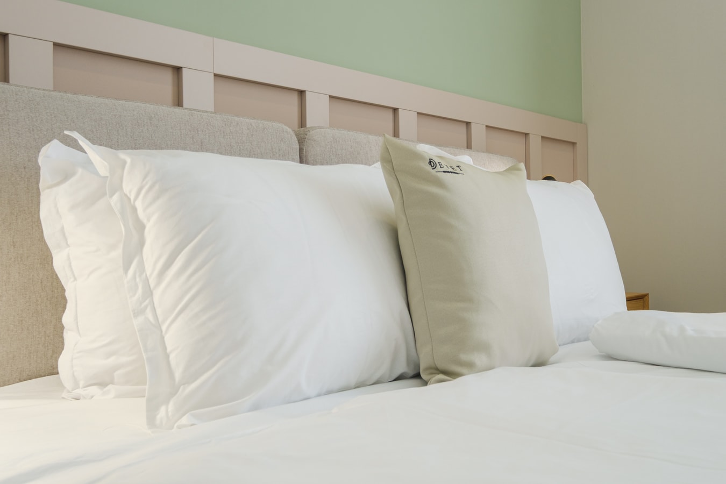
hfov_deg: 53.1
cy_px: 242
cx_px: 363
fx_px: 726
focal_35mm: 36
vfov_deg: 36.9
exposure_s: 1/20
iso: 320
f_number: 8
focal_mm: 24
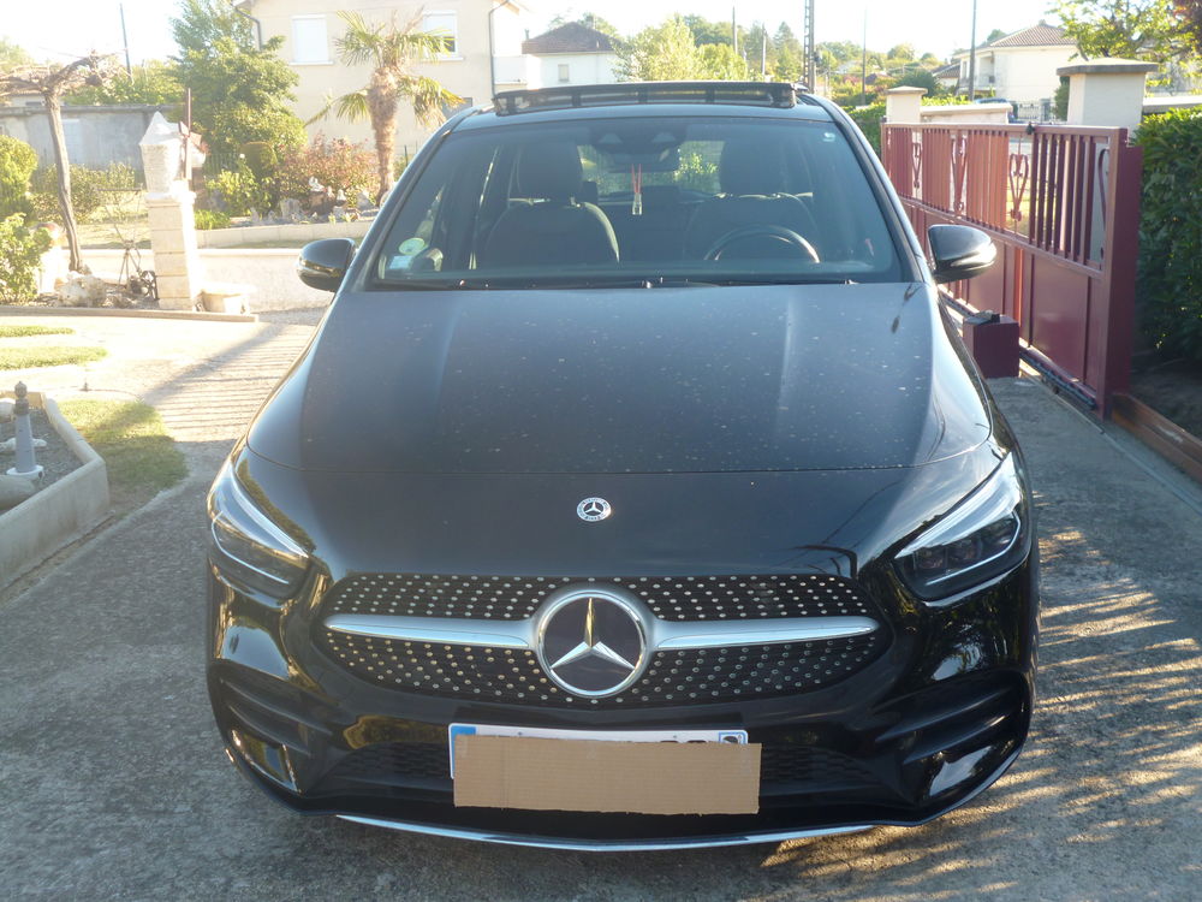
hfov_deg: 51.4
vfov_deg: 39.7
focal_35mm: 36
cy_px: 451
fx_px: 1250
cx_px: 601
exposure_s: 1/80
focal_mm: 6.4
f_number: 3.5
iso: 100
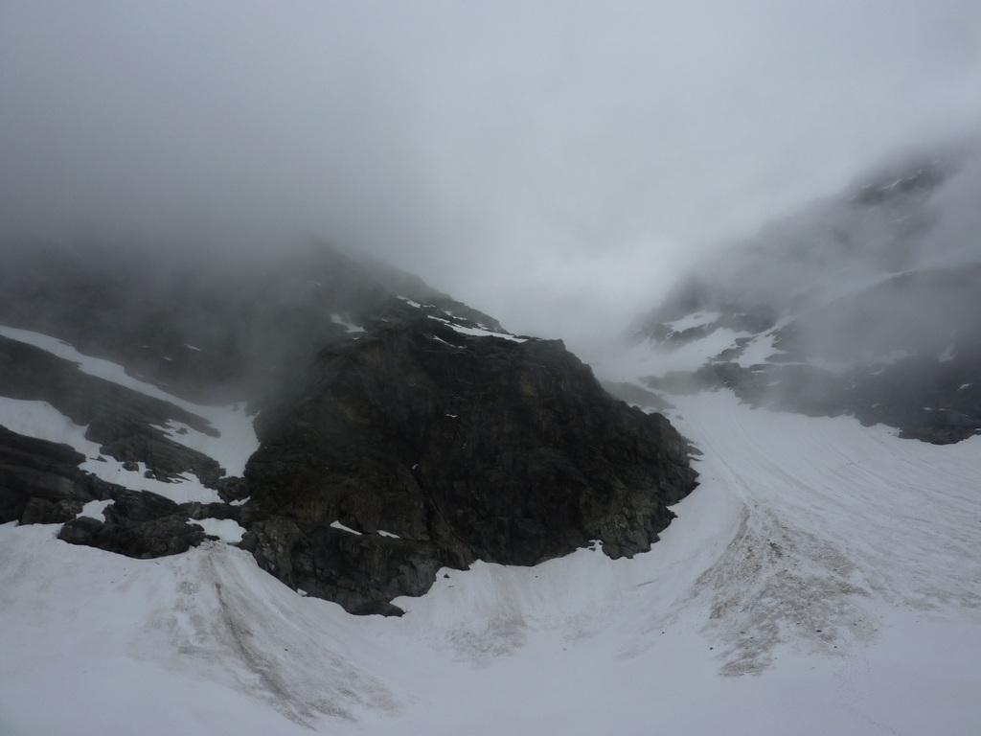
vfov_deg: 54.9
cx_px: 490
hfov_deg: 69.4
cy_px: 368
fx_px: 708
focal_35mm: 25
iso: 80
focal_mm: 4.1
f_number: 5
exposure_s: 1/500
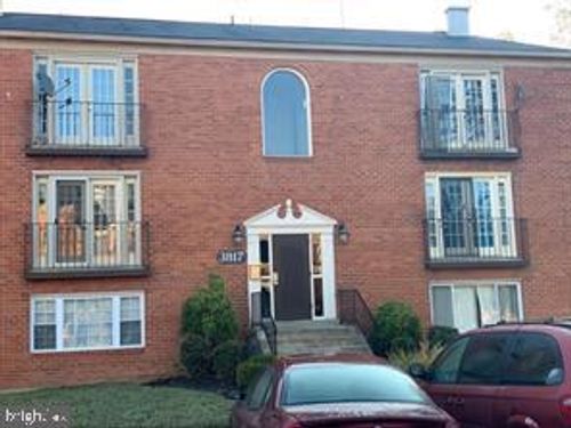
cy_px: 214
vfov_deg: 28.0
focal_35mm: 52
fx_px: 858
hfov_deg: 36.8
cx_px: 286
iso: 20
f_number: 2.4
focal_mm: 6
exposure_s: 1/122
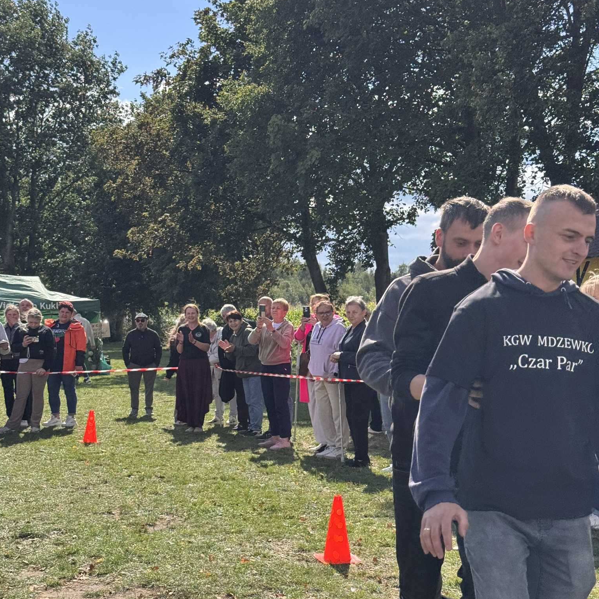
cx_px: 298
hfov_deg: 30.0
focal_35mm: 57
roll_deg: +2.2
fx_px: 1116
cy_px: 397
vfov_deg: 29.8
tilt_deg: -6.0
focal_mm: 6.76
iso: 64
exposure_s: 1/2717
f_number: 1.78
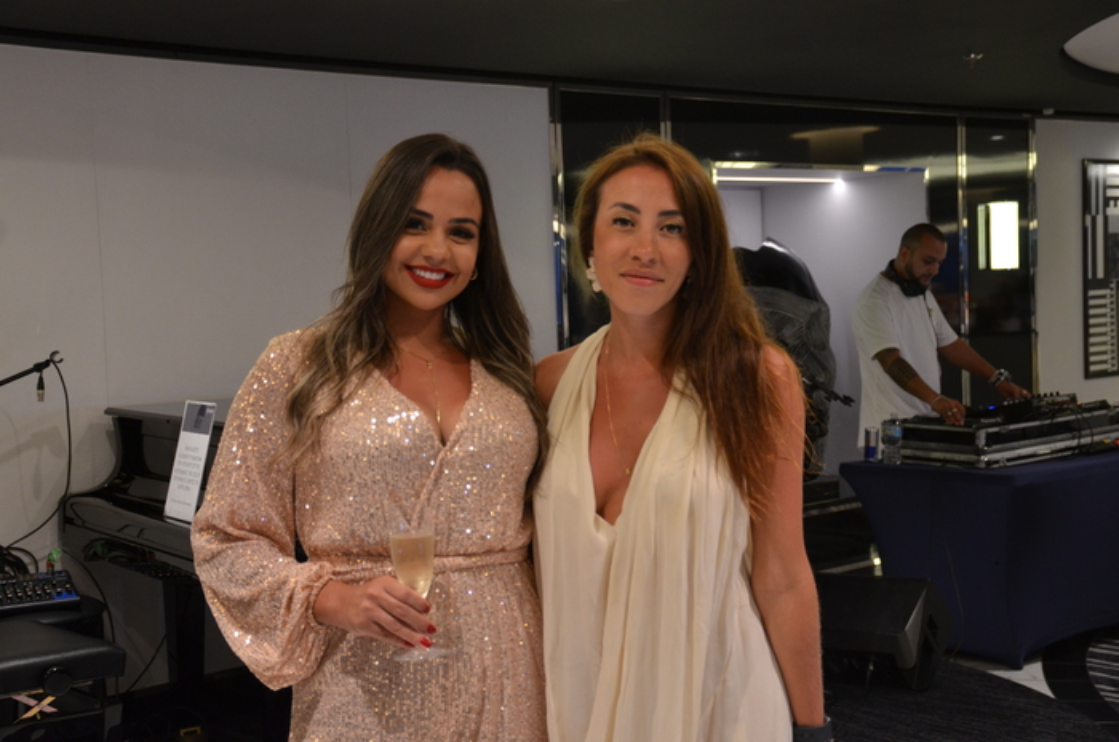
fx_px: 1769
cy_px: 371
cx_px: 560
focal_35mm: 57
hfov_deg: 35.1
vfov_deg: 23.7
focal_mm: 38
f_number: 4.2
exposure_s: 1/30
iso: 800
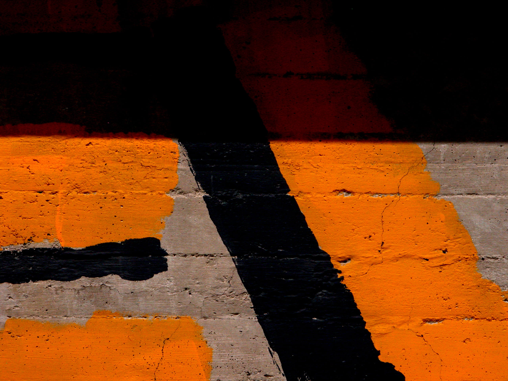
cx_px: 254
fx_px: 2583
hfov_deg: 11.2
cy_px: 190
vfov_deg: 8.4
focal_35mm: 176
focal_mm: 44.7
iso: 100
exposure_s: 1/1629
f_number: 8
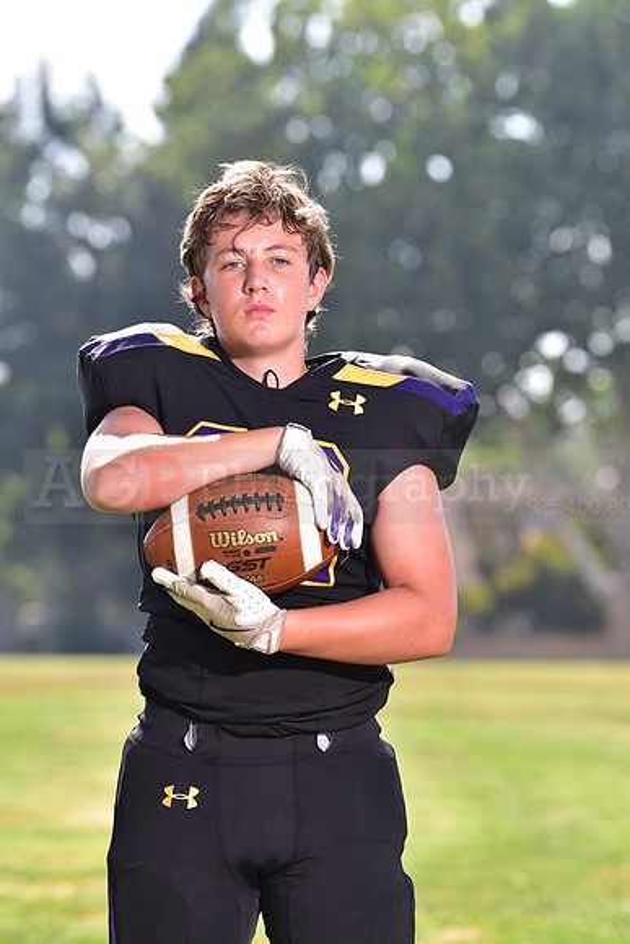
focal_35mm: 170
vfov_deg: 12.1
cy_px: 472
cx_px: 315
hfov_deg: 8.1
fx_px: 4459
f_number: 5
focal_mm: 170
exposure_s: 1/250
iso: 100
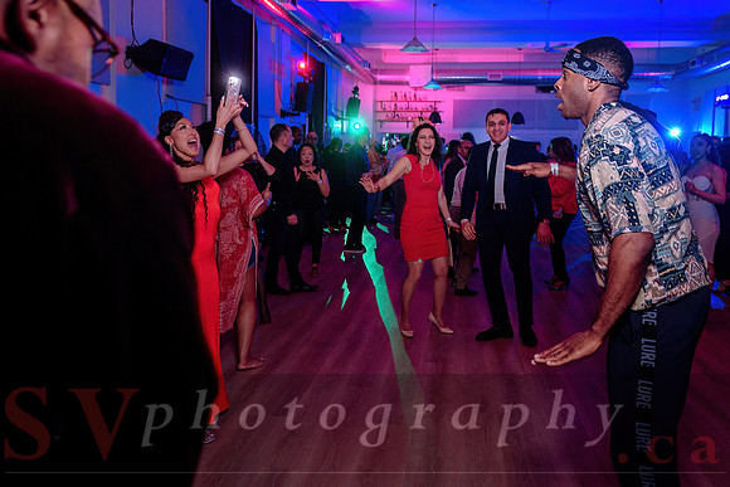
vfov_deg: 44.9
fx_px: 586
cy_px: 194
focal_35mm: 29
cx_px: 391
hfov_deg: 63.8
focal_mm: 24
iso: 800
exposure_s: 1/50
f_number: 3.5
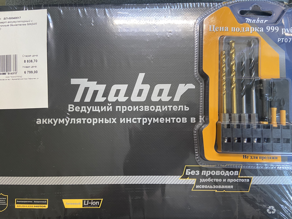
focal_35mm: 26
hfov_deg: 67.3
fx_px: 219
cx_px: 146
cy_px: 110
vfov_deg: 53.1
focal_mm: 4.25
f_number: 1.8
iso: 160
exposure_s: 1/50
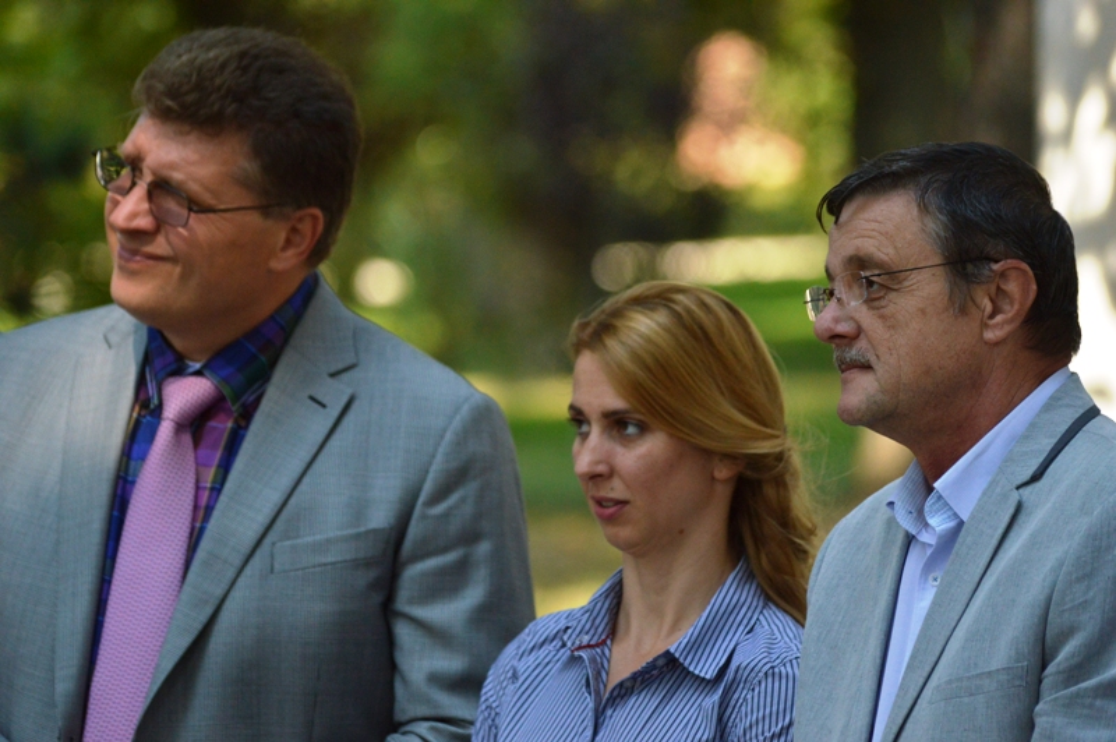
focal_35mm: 292
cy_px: 371
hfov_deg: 7.0
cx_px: 558
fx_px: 9060
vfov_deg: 4.7
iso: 800
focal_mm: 195
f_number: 4.8
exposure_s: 1/2000
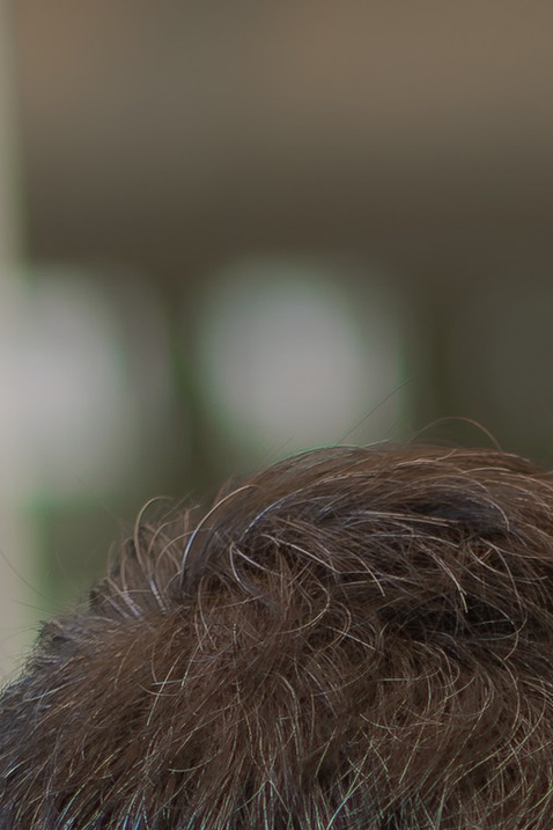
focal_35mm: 450
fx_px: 10368
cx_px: 953
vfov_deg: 4.5
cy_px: 1819
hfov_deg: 3.0
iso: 100
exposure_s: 1/160
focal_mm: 56
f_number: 1.6
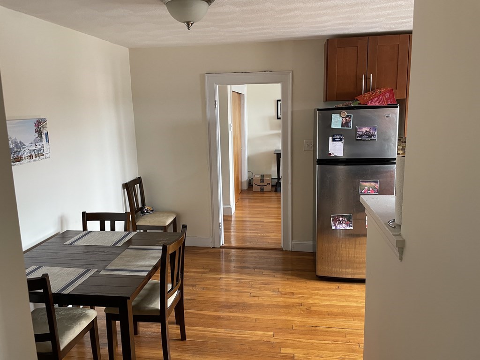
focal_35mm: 26
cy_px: 180
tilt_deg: -9.4
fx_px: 361
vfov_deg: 53.1
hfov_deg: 67.3
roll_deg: +1.5
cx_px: 240
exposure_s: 1/77
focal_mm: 4.2
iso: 125
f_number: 1.6
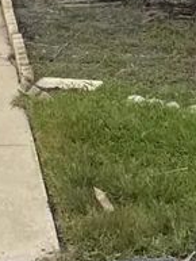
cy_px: -471
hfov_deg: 7.9
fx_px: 1388
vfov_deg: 9.1
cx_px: -84
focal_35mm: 184
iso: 32
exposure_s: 1/5556
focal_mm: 4.2
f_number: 1.6
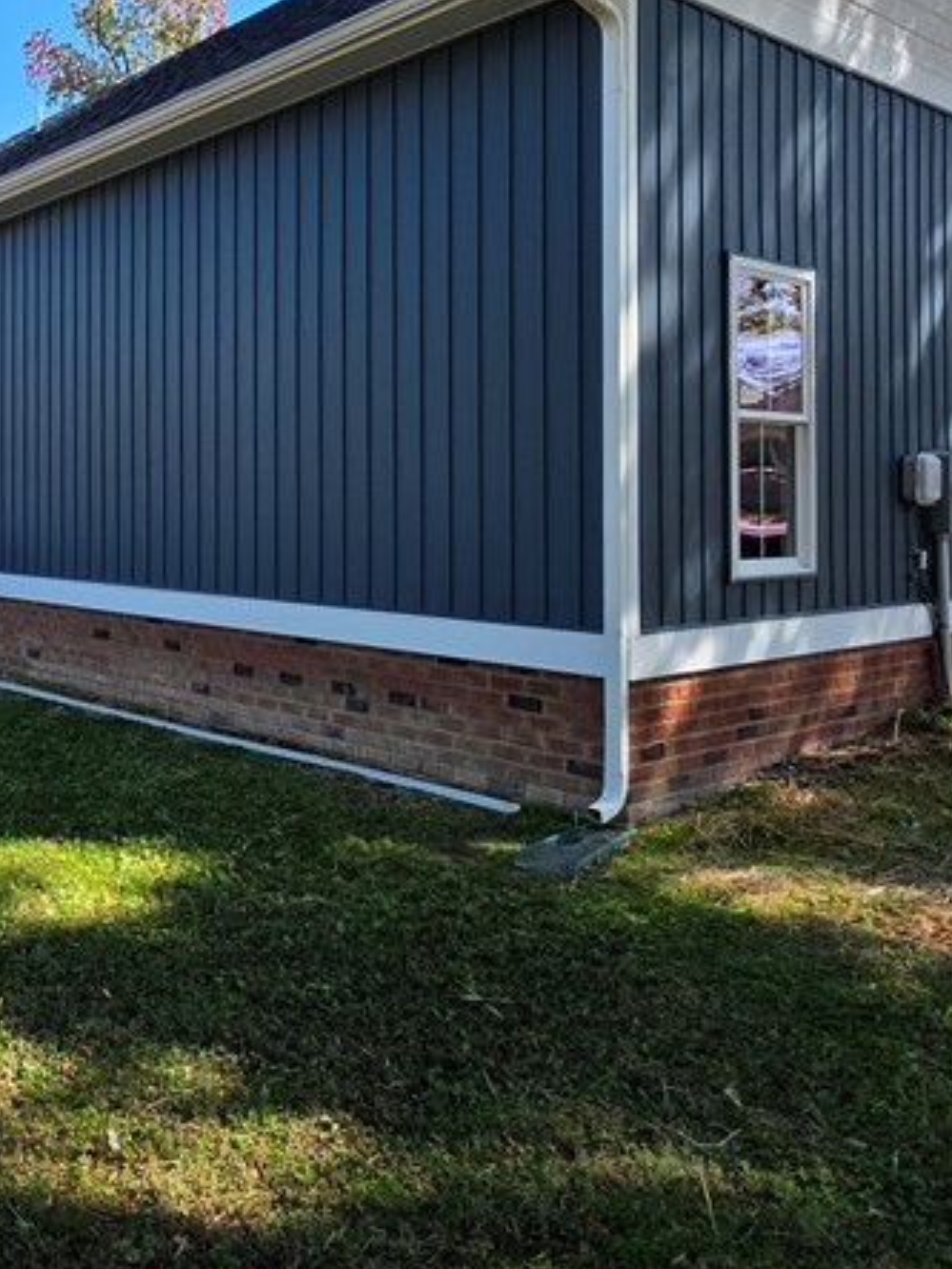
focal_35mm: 30
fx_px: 1100
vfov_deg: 59.4
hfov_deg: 42.2
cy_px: 497
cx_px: 63
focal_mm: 2.2
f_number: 1.9
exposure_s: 1/909
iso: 40
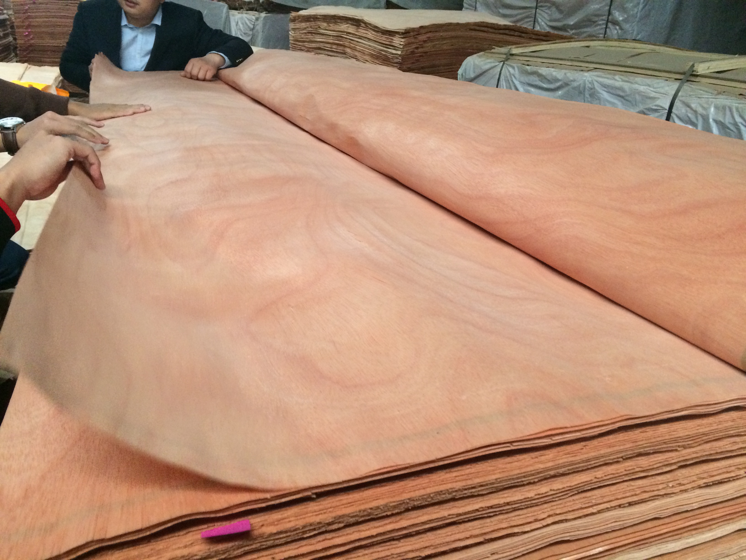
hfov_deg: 61.7
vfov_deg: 48.2
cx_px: 373
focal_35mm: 29
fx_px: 625
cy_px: 280
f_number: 2.2
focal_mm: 4.15
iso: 320
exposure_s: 1/20
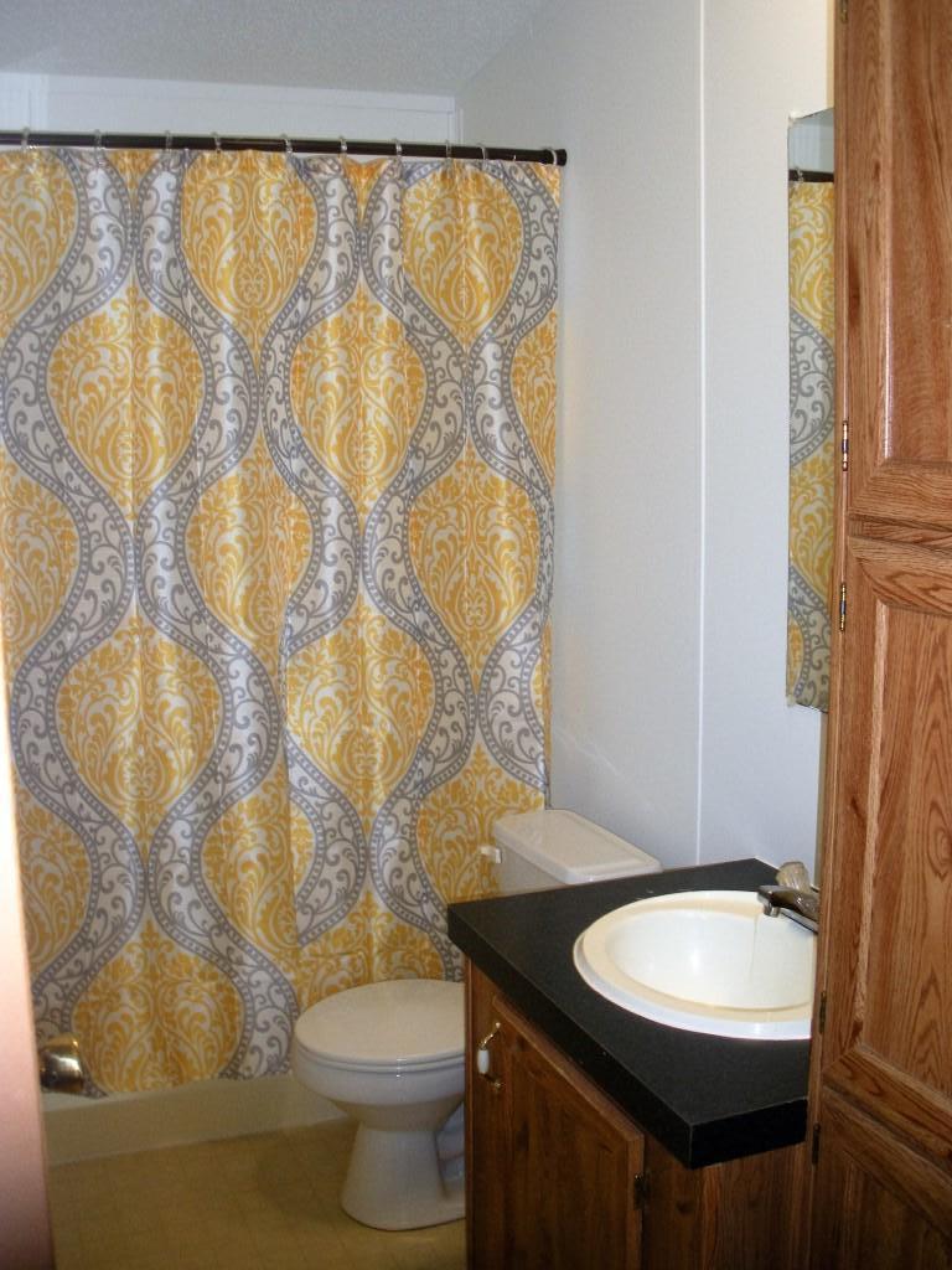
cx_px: 476
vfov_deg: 51.4
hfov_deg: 39.7
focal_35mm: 36
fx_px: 1320
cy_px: 635
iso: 123
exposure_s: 1/30
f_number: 3.5
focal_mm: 6.3
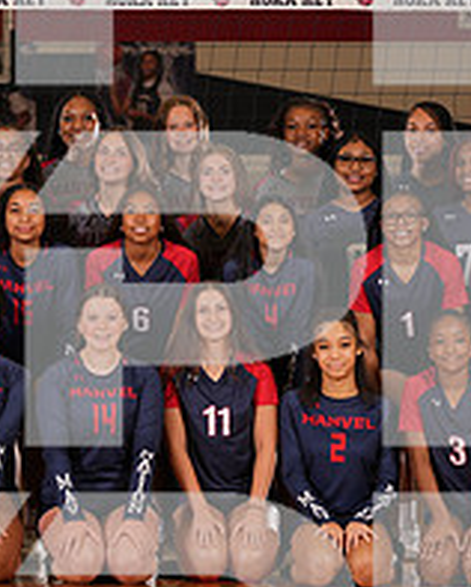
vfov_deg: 10.0
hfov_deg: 8.0
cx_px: -33
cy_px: 291
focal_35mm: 193
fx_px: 3358
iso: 100
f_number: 2.8
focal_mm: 70
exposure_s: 1/100
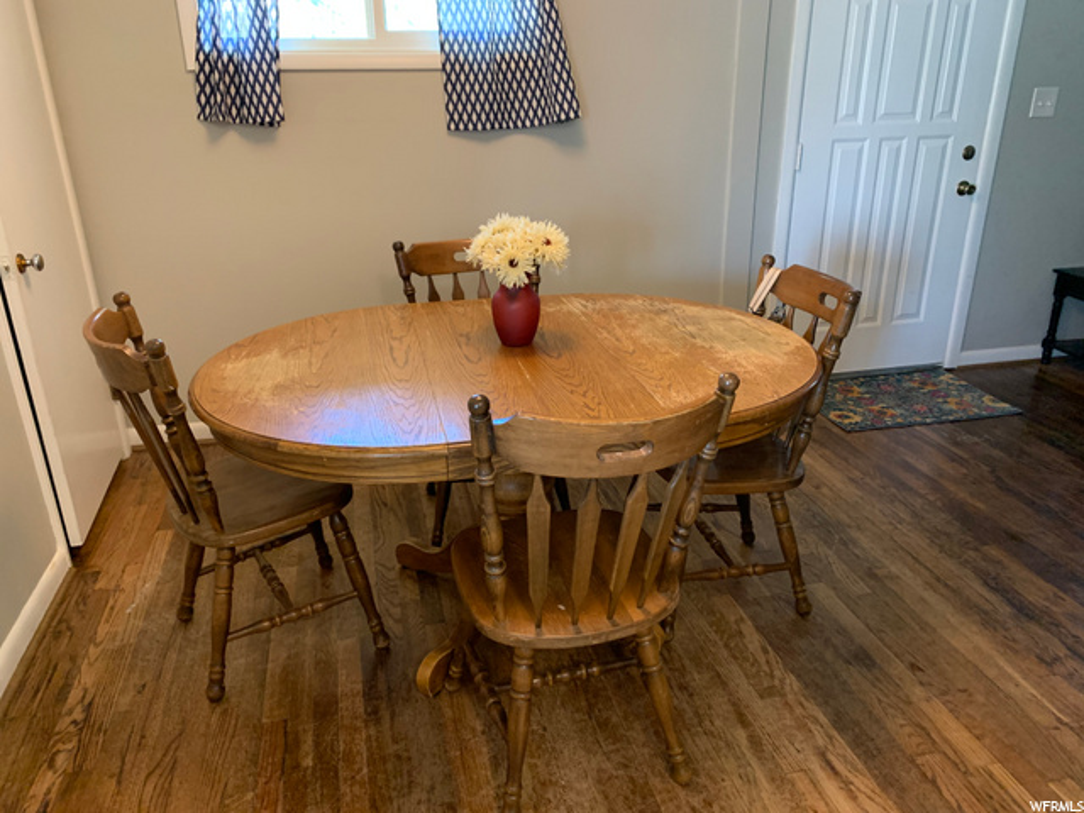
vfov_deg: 53.1
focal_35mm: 26
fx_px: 814
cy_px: 406
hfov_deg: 67.3
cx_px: 542
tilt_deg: -20.6
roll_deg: -0.1
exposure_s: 1/40
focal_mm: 4.25
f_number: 1.8
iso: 320
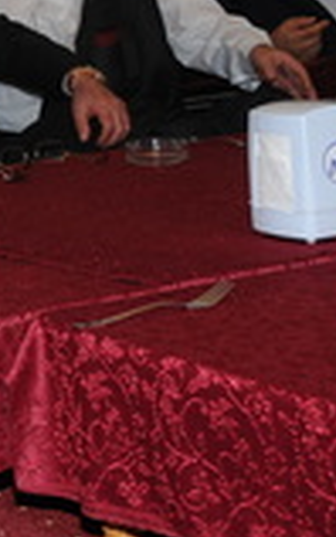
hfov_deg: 11.9
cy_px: 19
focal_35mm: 102
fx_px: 1492
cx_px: -265
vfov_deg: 19.9
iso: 400
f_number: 5.6
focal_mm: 22
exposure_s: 1/60
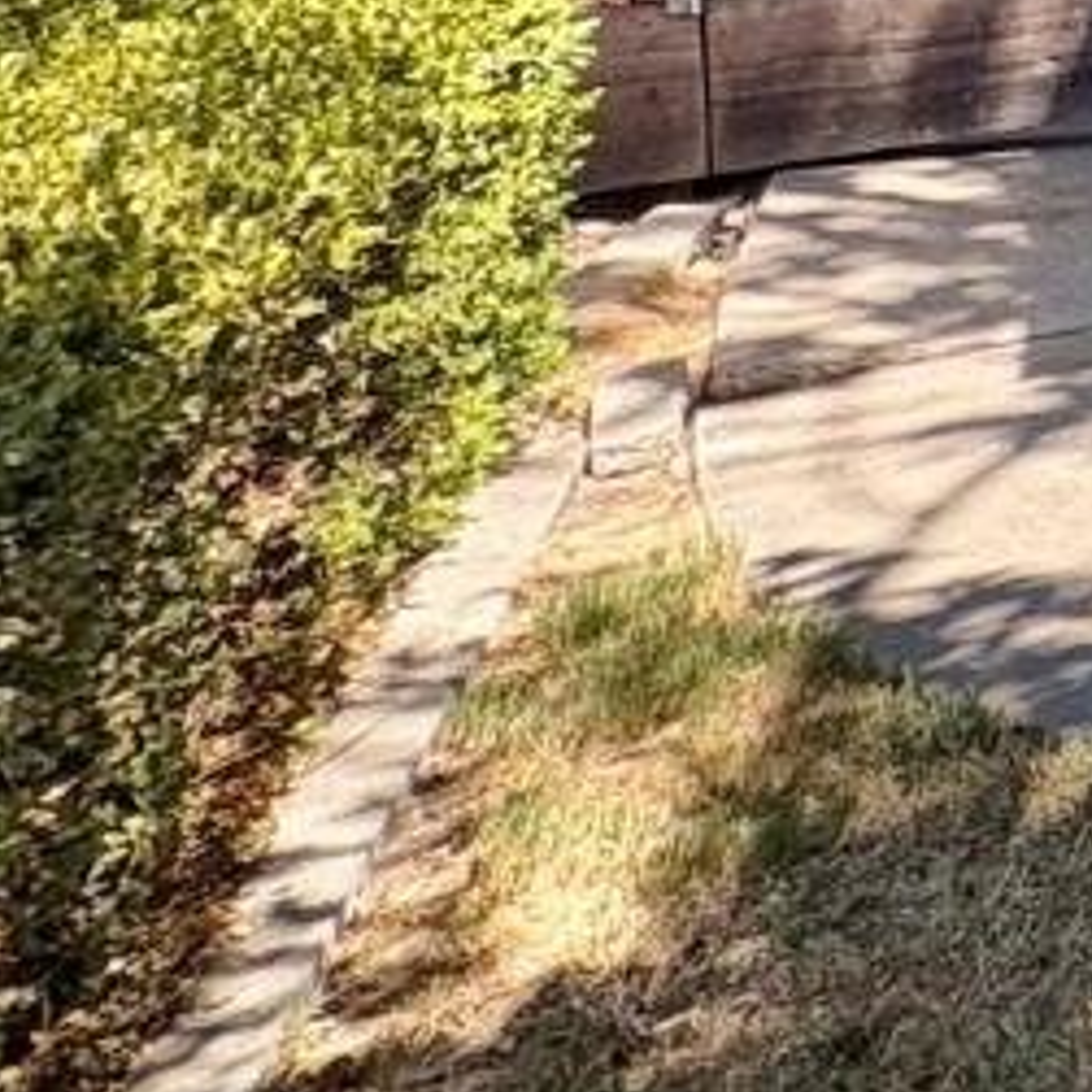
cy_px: -524
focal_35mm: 74
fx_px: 2641
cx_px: 2841
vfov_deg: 20.2
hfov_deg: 13.6
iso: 64
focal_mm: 2.22
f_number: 2.2
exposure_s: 1/428
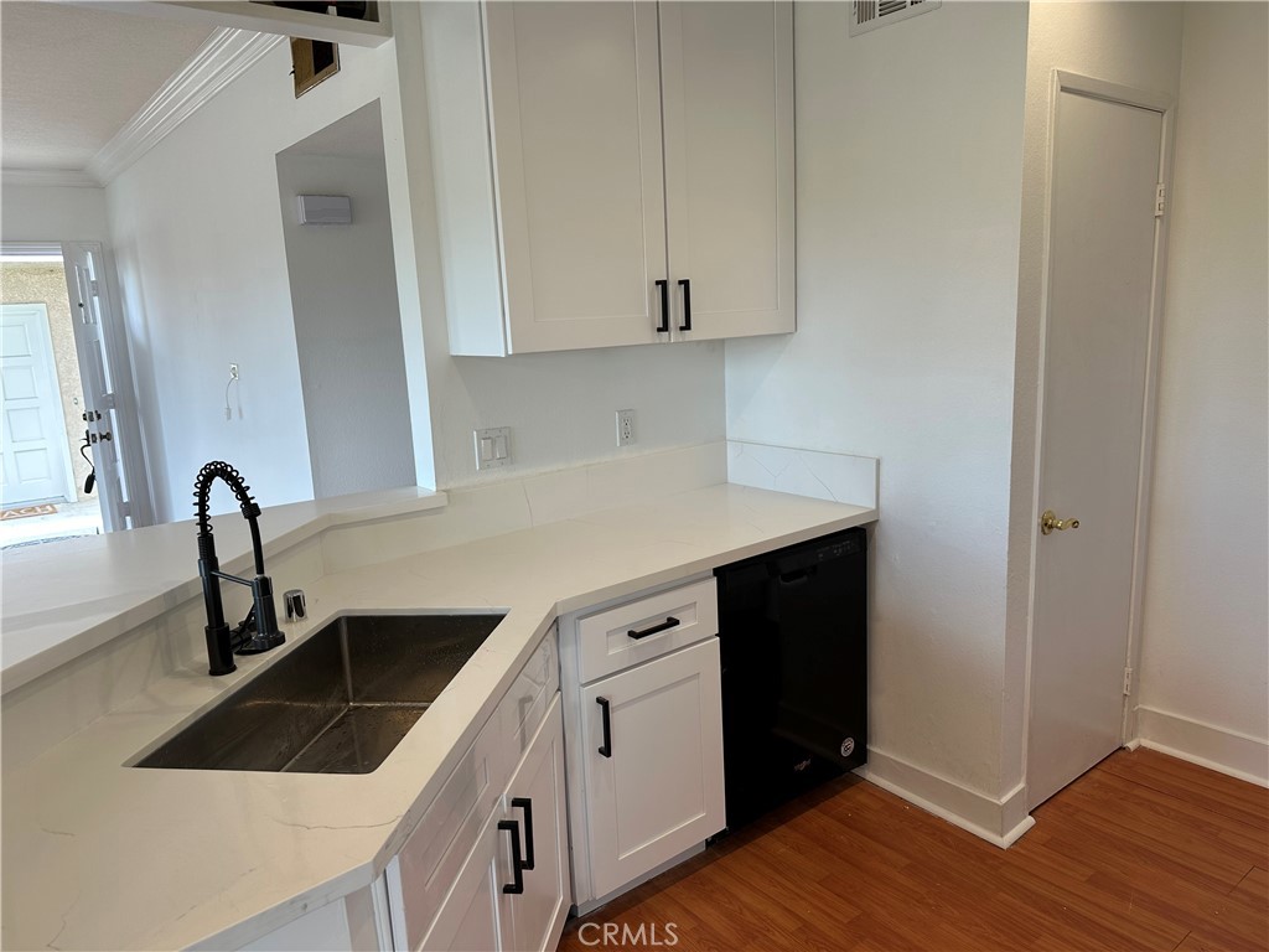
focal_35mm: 24
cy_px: 476
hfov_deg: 71.6
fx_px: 880
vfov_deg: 56.8
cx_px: 634
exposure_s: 1/120
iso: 50
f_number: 1.78
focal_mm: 6.86
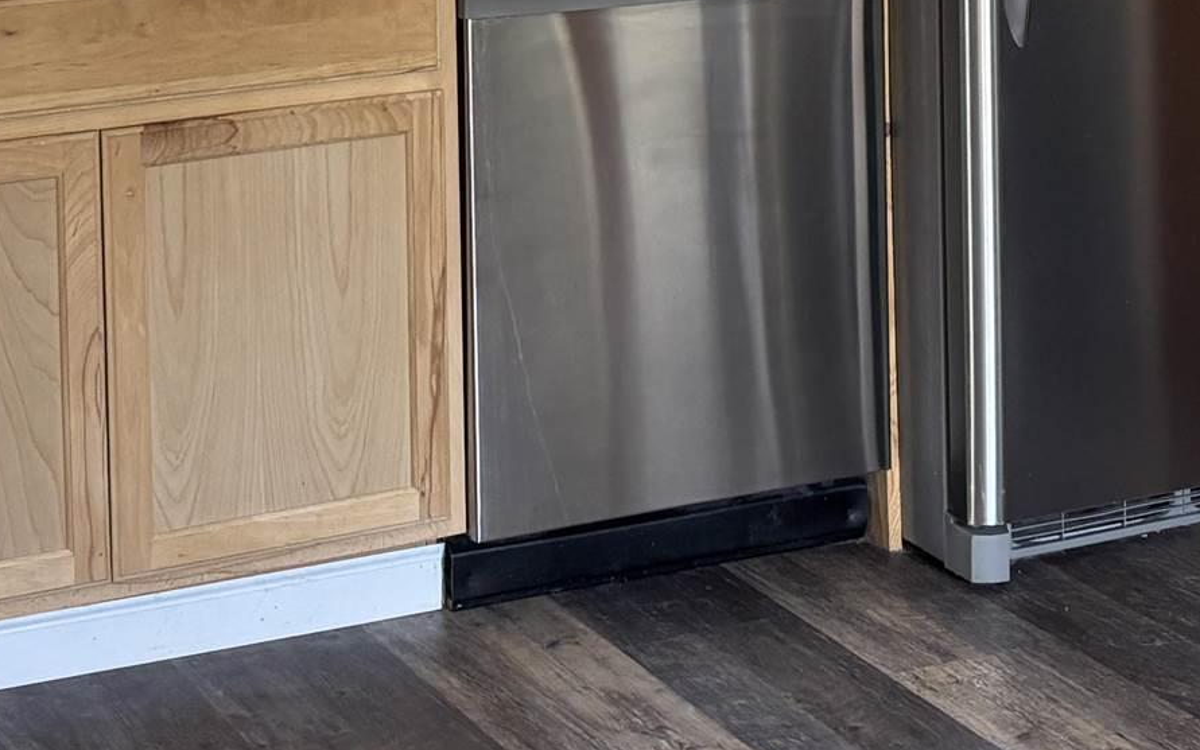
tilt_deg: -5.4
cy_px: -207
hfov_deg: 21.8
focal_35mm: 95
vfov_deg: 13.3
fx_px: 3107
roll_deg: +1.2
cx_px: 716
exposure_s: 1/73
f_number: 1.6
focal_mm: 5.96
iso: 125
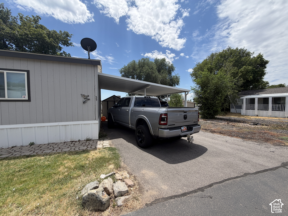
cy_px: 108
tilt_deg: -1.9
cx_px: 144
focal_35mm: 14
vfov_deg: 85.7
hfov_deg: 102.1
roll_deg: +0.4
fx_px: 116
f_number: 2.2
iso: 20
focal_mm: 2.22
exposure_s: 1/901
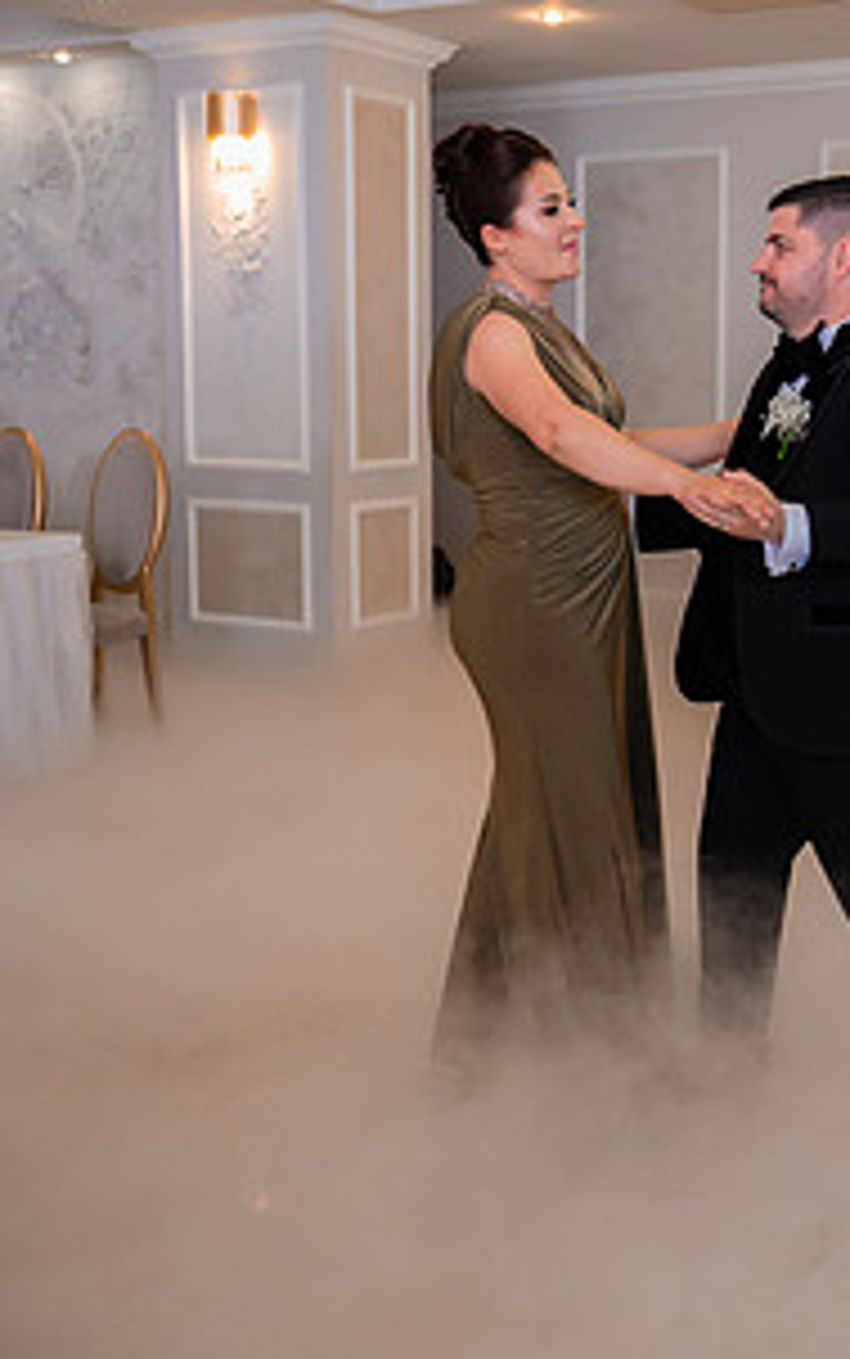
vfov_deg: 40.2
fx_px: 1851
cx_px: 659
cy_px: 608
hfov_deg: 25.5
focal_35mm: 50
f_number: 2.8
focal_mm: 33
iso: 2500
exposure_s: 1/320
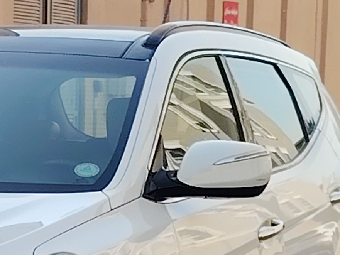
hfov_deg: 8.9
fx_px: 2141
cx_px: -135
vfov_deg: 6.7
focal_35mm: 218
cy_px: 345
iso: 100
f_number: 1.75
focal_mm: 5.25
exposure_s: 1/405
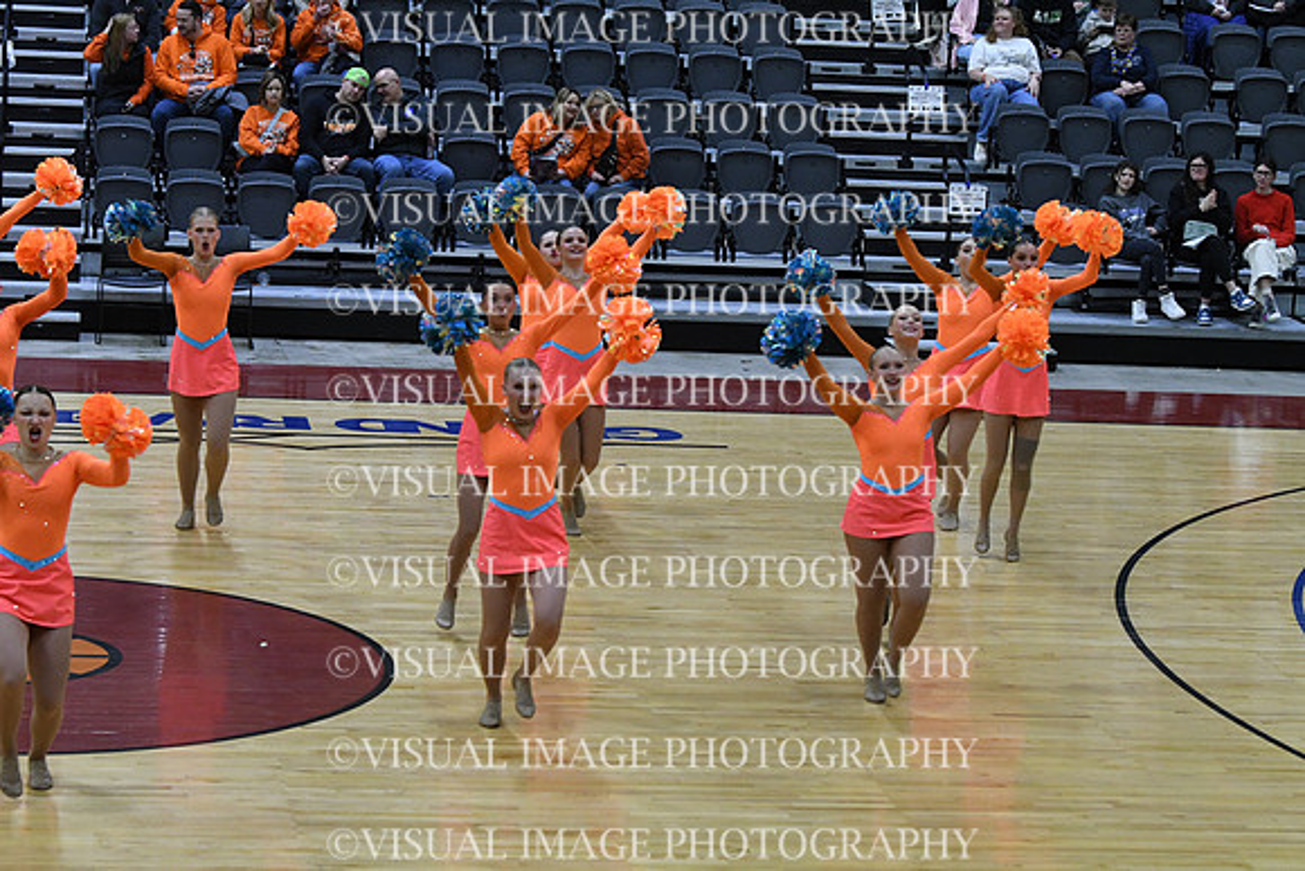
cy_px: 436
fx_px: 3807
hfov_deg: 19.5
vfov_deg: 13.0
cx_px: 652
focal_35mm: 105
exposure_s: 1/500
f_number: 4
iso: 4000
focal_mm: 70
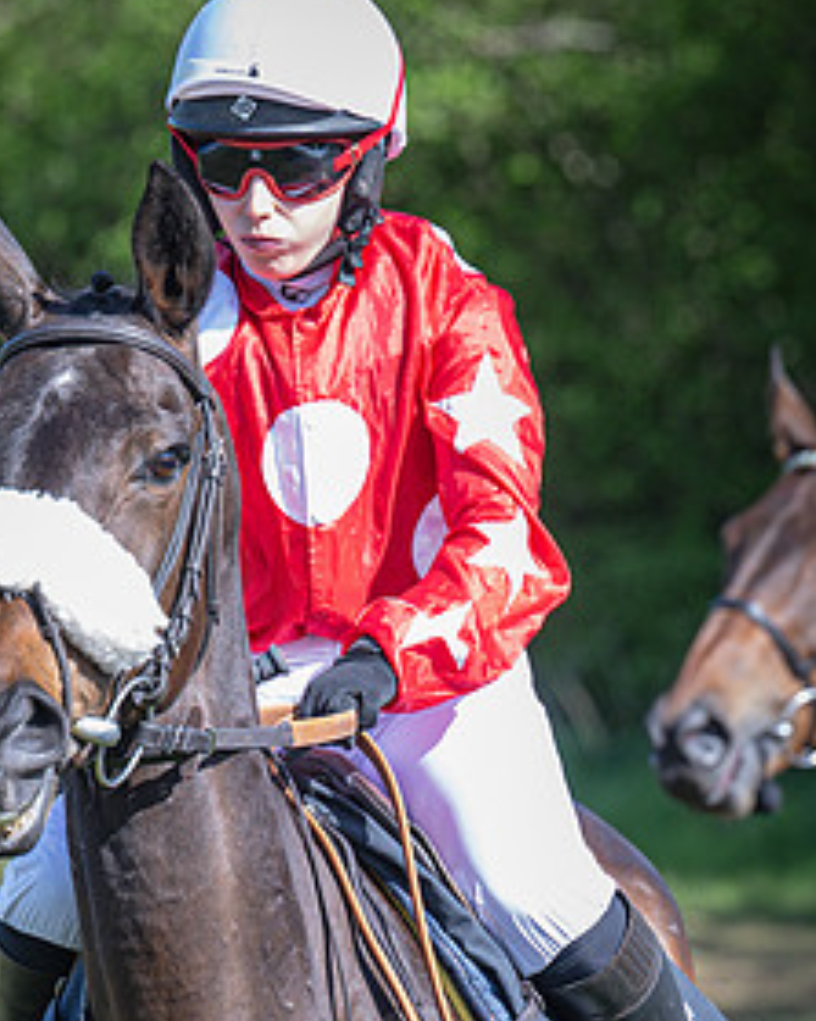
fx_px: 11327
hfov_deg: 4.1
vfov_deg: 5.2
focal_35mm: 375
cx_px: 249
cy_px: 801
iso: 400
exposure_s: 1/800
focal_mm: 140
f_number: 4
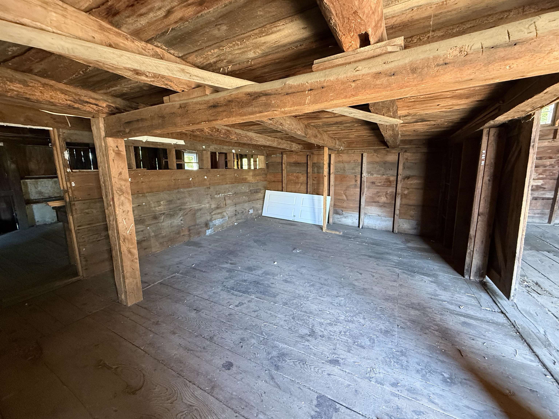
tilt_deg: -9.6
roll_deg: +0.8
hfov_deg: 102.1
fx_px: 226
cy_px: 210
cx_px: 280
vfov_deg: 85.7
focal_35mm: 14
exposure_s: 1/60
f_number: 2.2
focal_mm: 2.22
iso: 500
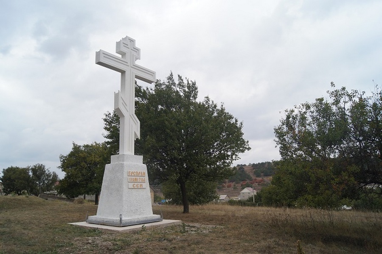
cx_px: 191
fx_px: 874
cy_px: 127
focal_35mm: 82
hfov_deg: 24.6
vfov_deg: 16.5
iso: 100
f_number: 9
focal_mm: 55
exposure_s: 1/250
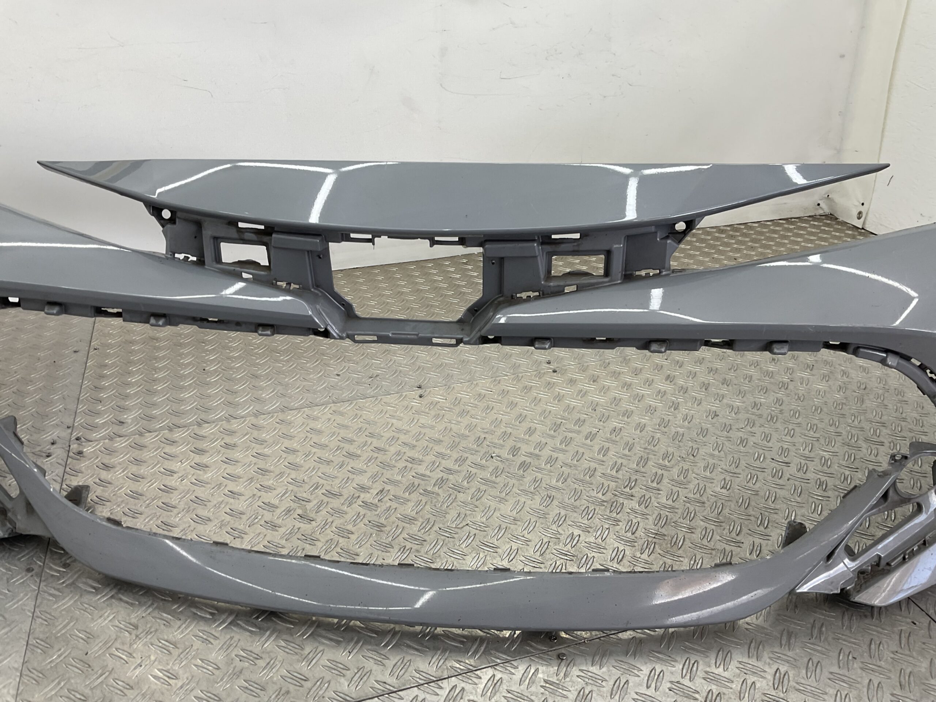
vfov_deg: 48.2
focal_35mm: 29
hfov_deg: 61.7
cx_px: 468
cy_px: 351
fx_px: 784
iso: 16
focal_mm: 3
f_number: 1.8
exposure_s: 1/100
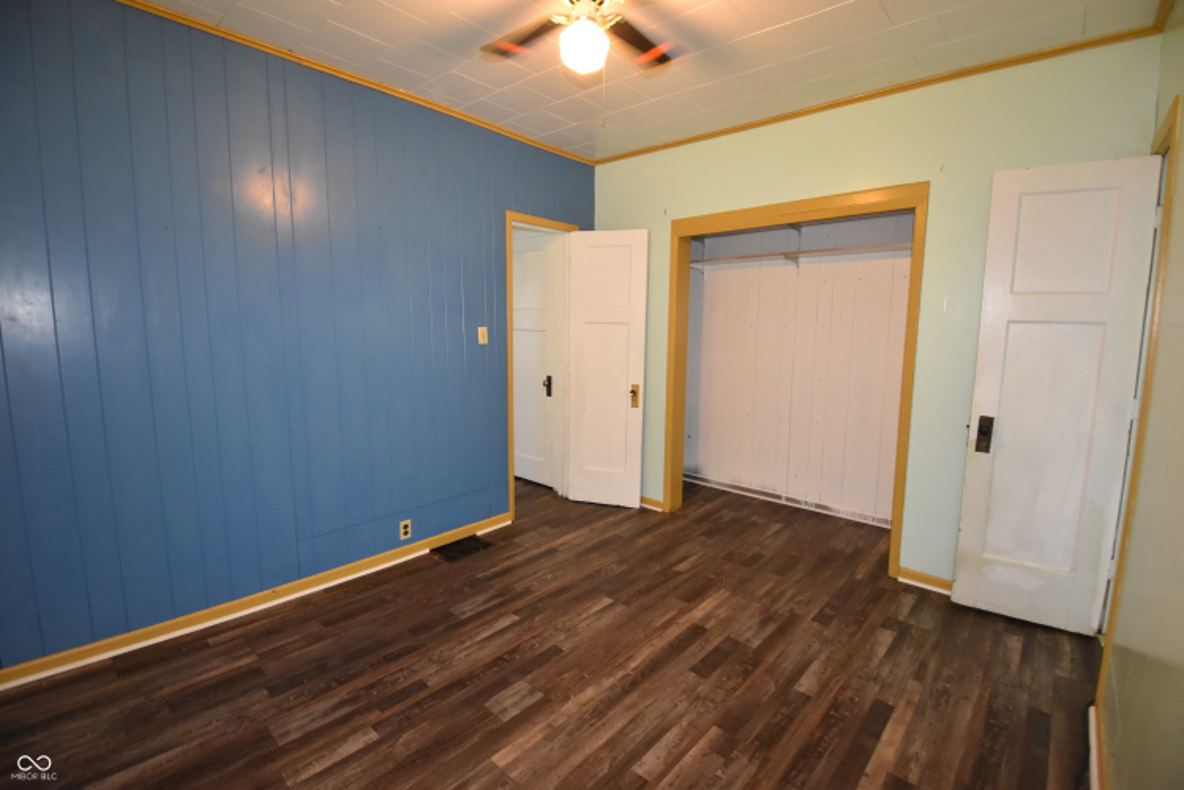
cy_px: 395
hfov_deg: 100.4
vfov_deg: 77.3
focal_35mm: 15
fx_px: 493
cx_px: 592
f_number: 3.5
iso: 1800
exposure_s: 1/60
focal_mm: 10
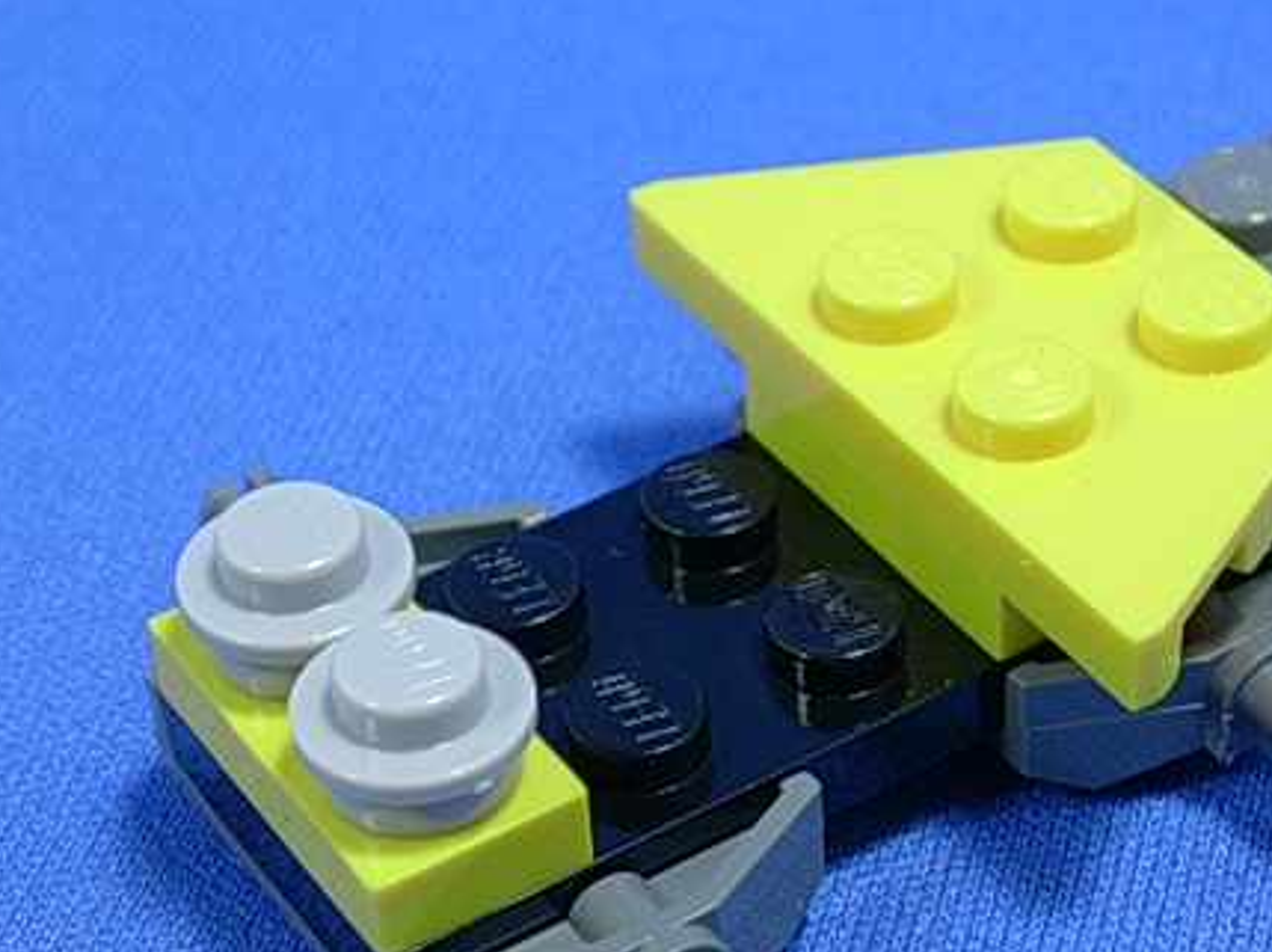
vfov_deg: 13.2
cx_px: 854
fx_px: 4112
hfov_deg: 17.5
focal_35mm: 112
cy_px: 584
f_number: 3.8
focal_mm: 11.3
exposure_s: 1/17.9
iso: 70
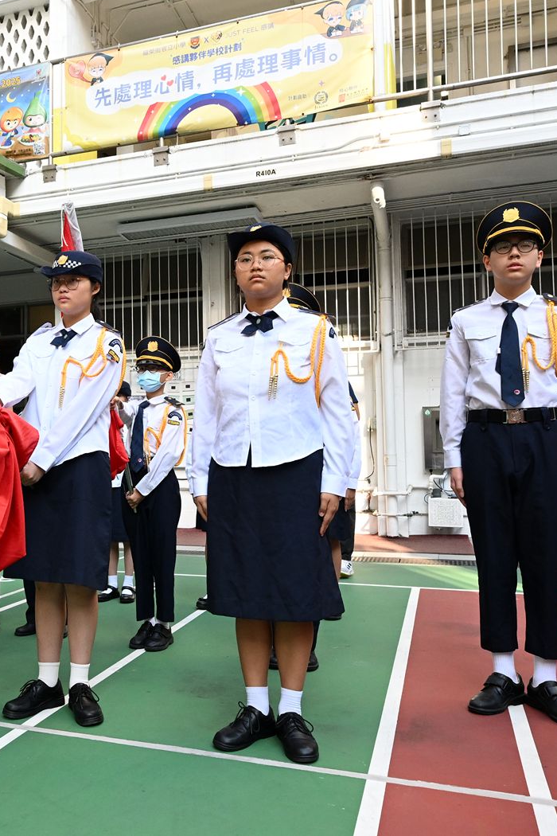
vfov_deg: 58.7
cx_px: 122
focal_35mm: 32
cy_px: 412
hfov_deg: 39.7
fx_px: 743
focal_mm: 14
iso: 1250
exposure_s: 1/640
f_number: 5.6
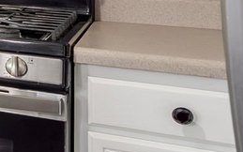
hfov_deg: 14.1
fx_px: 676
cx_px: -337
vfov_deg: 12.2
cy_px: -79
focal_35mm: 102
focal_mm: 16
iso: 640
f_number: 9
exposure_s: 1/8
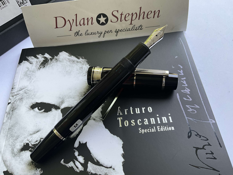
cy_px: 88
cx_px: 116
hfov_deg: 61.7
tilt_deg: -57.5
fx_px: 195
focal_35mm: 29
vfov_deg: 48.2
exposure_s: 1/122
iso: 50
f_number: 1.8
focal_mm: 3
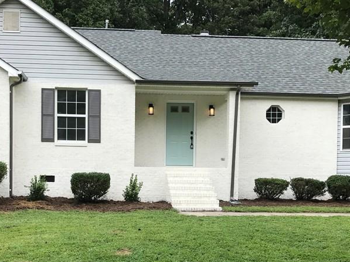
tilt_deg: -1.2
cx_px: 145
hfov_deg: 39.5
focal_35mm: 48
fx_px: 485
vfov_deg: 29.8
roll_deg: -1.3
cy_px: 195
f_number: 1.8
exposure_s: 1/958
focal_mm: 3.99
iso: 20
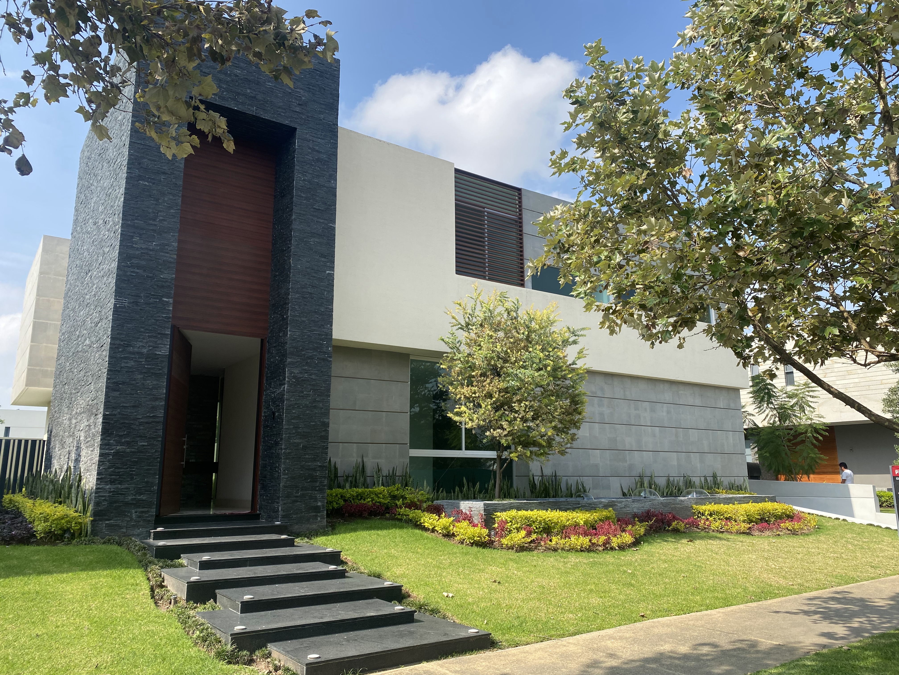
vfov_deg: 53.1
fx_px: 675
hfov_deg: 67.3
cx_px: 450
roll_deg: -0.1
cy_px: 338
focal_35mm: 26
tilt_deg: +12.8
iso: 32
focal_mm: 4.25
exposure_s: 1/1484
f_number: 1.8
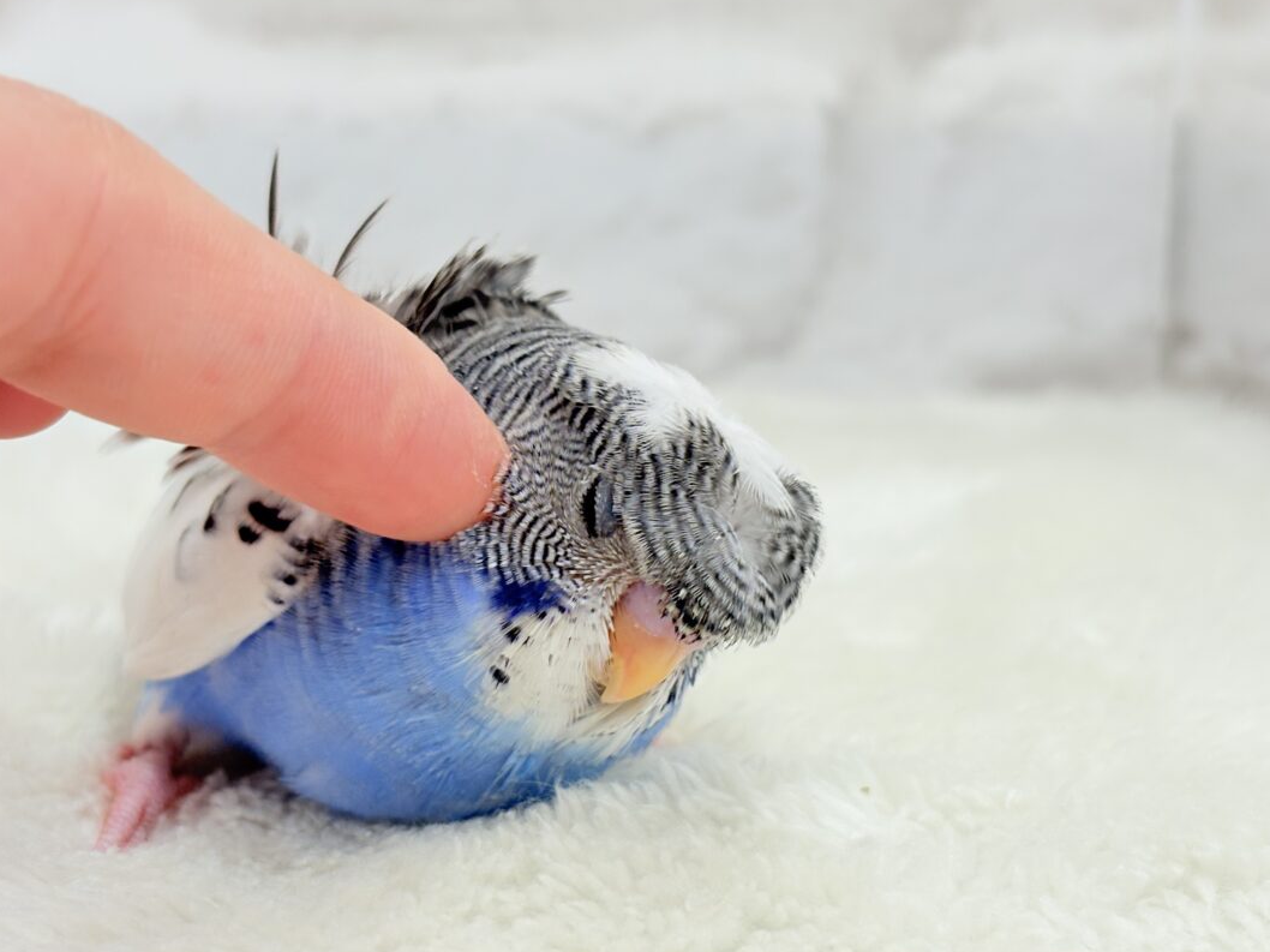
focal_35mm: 59
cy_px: 485
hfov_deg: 32.7
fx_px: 2164
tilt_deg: -11.6
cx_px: 617
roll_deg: -0.2
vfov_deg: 24.8
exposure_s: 1/100
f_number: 1.6
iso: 64
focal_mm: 5.96
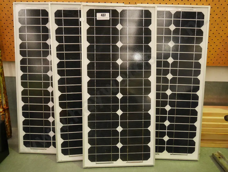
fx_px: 198
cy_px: 86
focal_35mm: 30
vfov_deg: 46.8
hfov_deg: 59.9
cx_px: 114
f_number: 3.7
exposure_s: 1/250
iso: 3200
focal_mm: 15
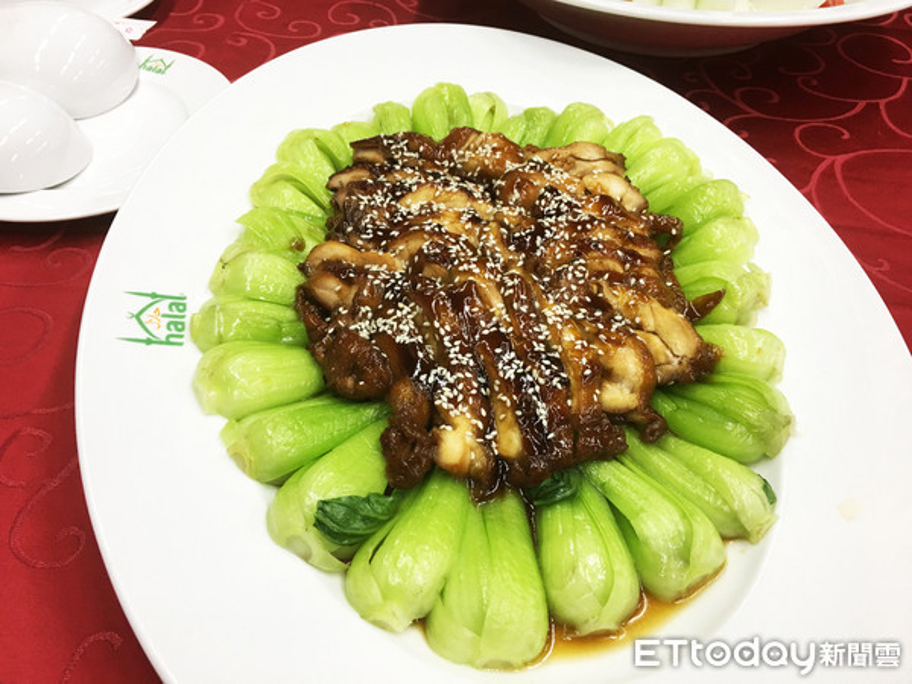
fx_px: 764
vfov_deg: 48.2
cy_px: 342
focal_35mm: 29
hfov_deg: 61.7
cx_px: 456
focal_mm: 4.15
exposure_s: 1/15
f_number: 2.2
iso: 32
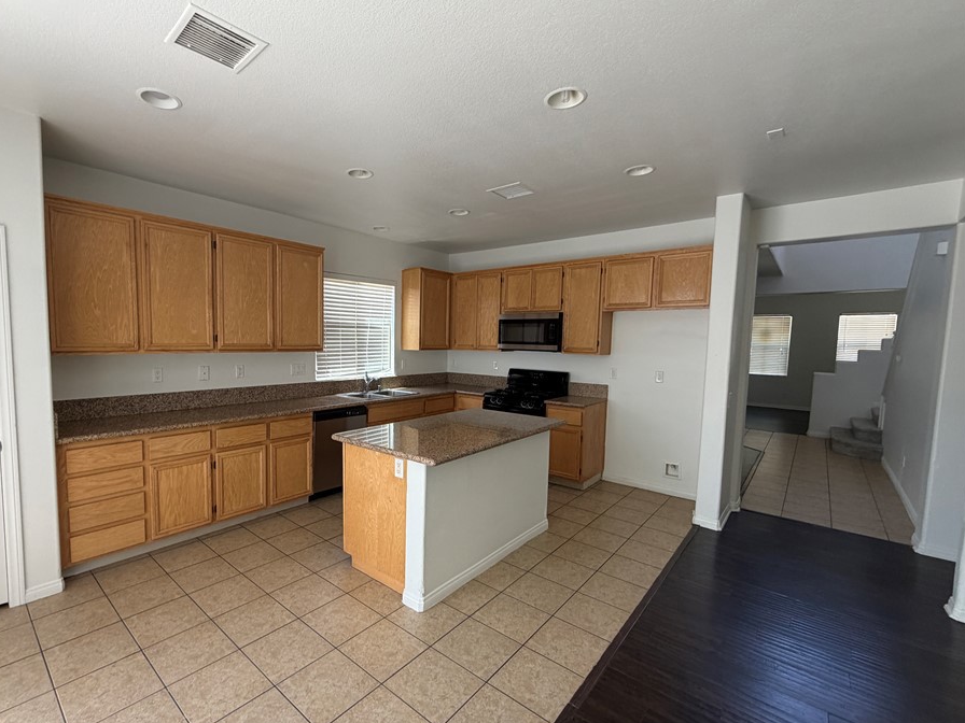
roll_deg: -0.1
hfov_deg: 94.0
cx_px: 419
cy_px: 373
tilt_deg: -4.1
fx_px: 446
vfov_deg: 78.1
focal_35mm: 16
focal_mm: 2.22
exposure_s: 1/121
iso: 160
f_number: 2.2
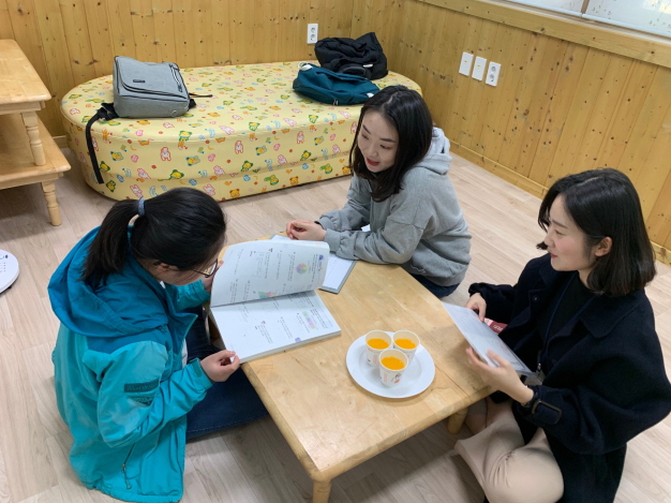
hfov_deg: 65.3
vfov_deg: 51.3
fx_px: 523
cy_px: 245
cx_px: 341
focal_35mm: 27
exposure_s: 1/60
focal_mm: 4.25
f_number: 1.8
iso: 80
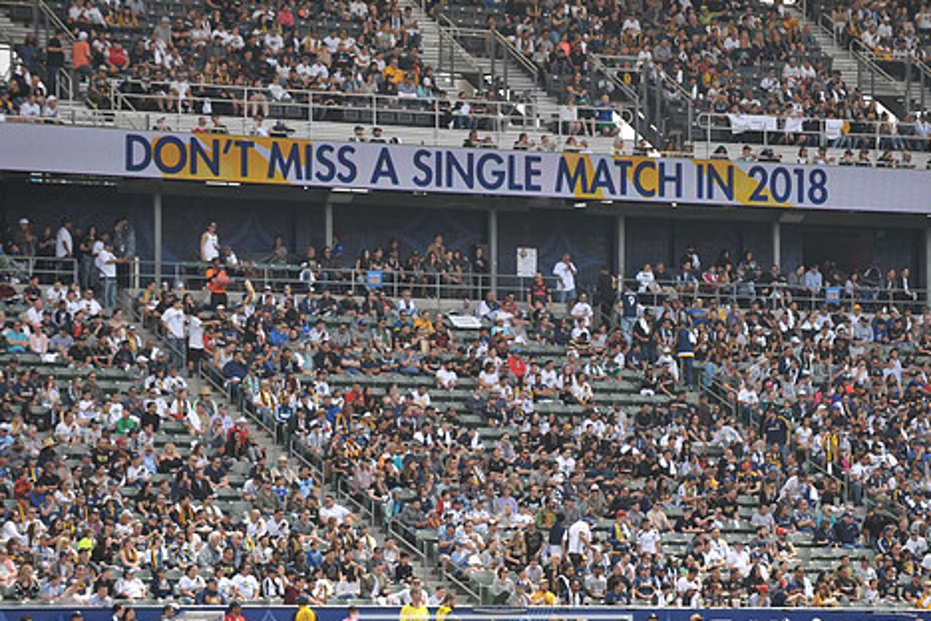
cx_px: 491
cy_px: 342
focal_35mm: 192
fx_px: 4965
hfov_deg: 10.7
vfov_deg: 7.2
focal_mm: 155
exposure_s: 1/2500
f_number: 3.5
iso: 320
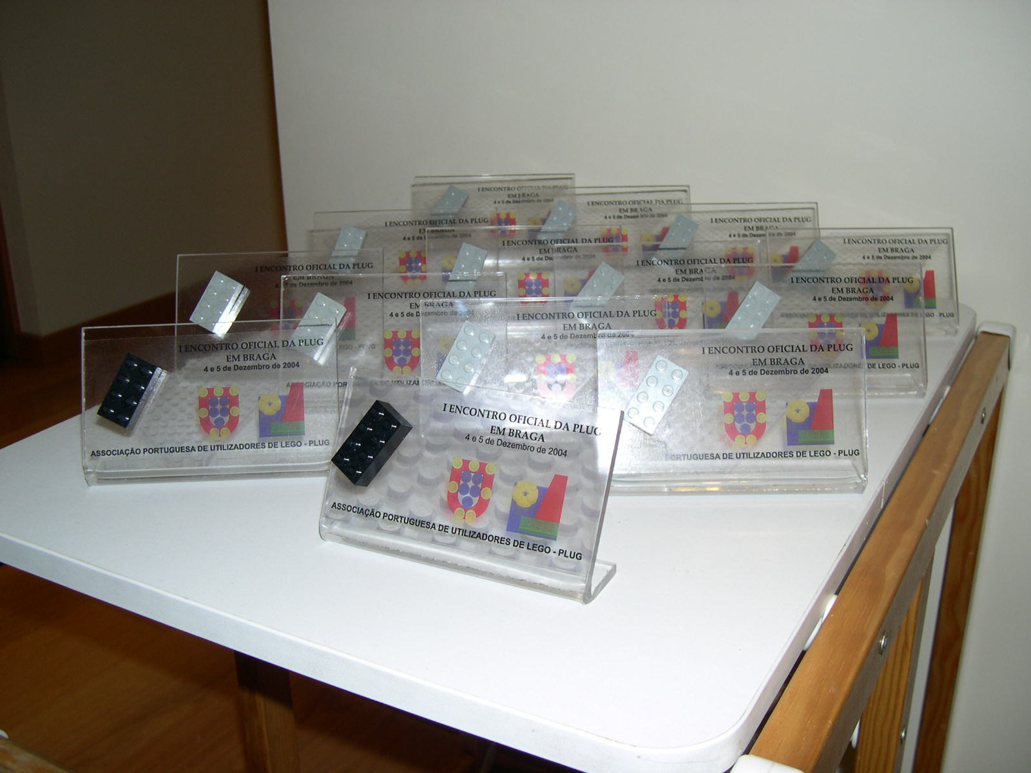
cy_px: 386
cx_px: 516
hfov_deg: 49.0
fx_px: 1132
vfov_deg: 37.7
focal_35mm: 38
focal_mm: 8
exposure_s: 1/60
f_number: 2.8
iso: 100
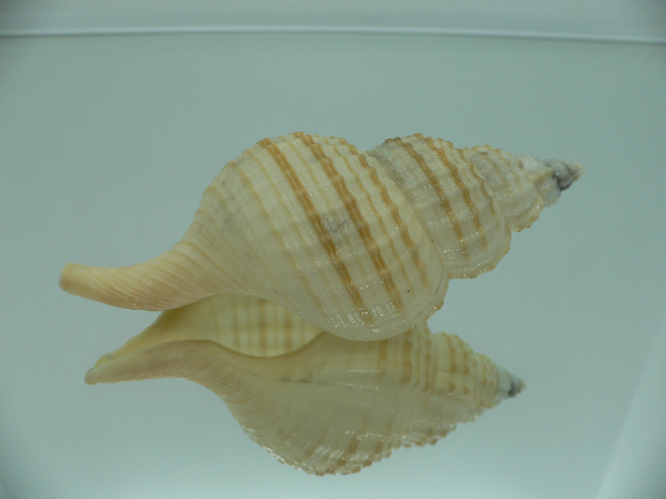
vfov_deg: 40.7
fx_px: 673
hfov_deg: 52.6
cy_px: 250
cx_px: 333
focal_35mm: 35
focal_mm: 4.6
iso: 80
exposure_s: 1/60
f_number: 2.8
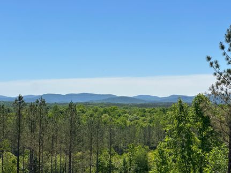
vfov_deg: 19.1
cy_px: 86
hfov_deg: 25.3
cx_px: 116
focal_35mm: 77
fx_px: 514
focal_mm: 9
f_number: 2.8
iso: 32
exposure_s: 1/1429
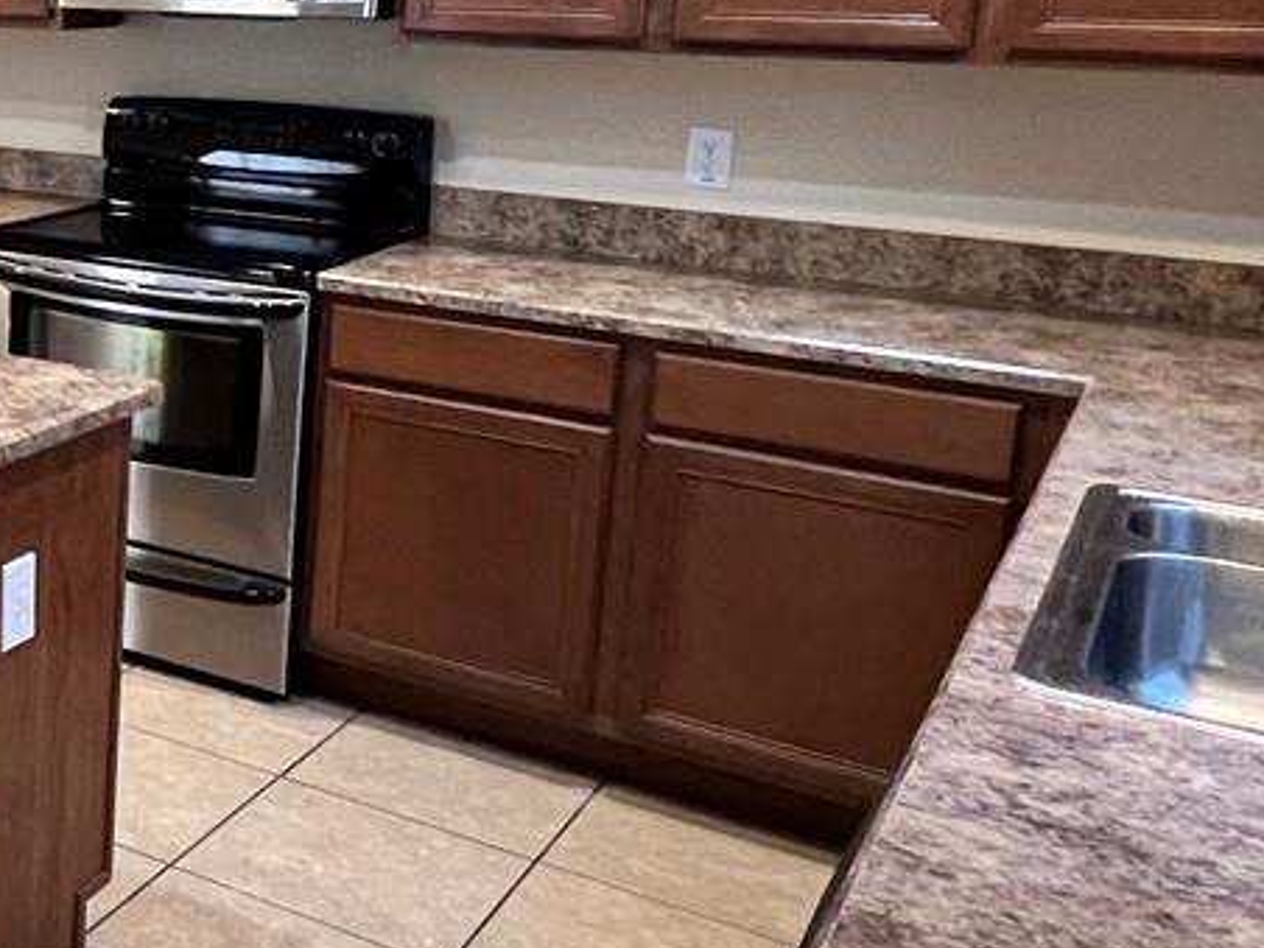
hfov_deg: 31.5
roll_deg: +0.4
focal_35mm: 46
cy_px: 182
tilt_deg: -7.7
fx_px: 1680
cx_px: -392
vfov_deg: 30.7
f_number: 1.8
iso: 500
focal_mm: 1.57
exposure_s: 1/60
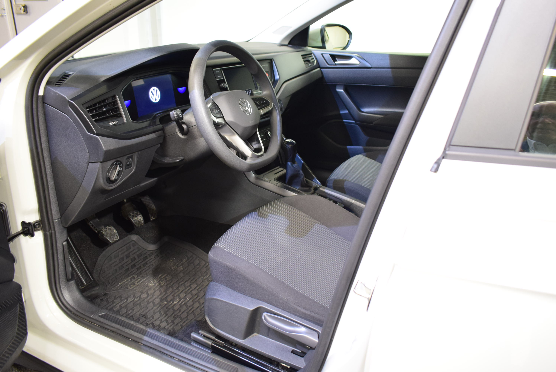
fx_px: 464
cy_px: 186
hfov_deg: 61.9
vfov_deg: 43.7
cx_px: 278
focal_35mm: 30
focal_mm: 20
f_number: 3.8
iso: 1600
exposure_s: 1/15
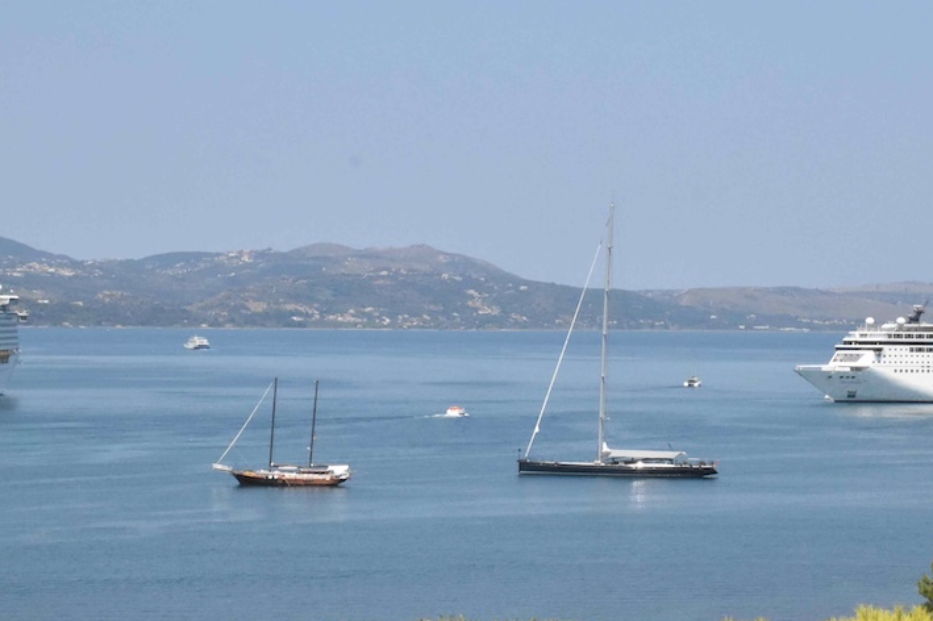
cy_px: 264
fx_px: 3158
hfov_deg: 16.8
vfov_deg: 11.2
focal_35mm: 122
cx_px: 572
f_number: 22
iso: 3200
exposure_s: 1/2000
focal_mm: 45
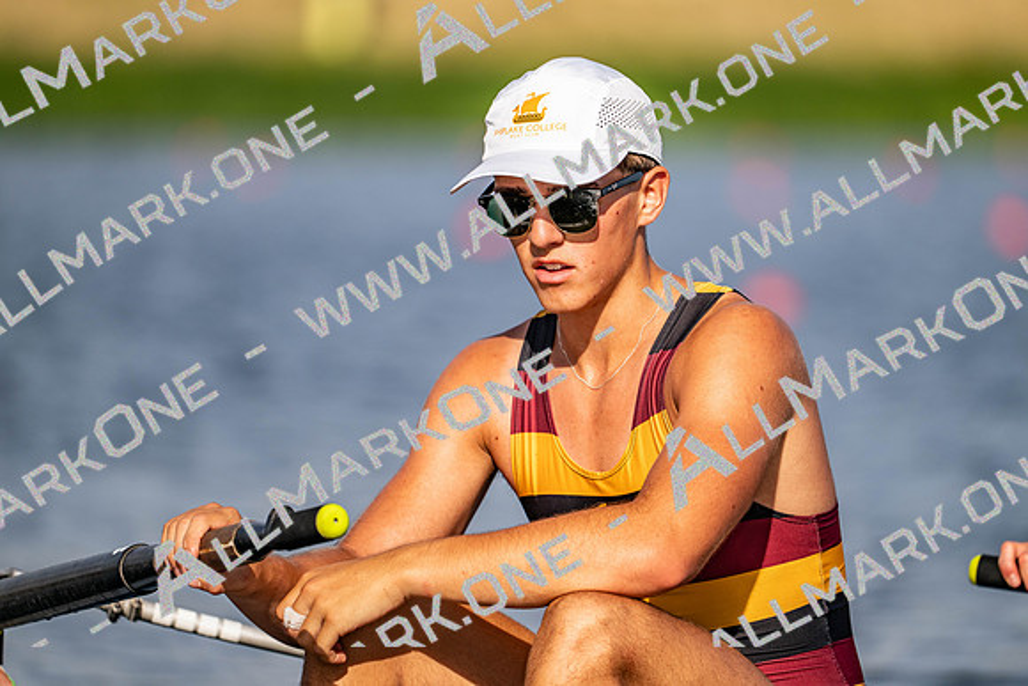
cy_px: 343
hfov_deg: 5.2
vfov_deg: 3.4
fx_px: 11424
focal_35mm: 400
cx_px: 514
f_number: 4.5
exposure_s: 1/2500
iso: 220
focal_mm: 400
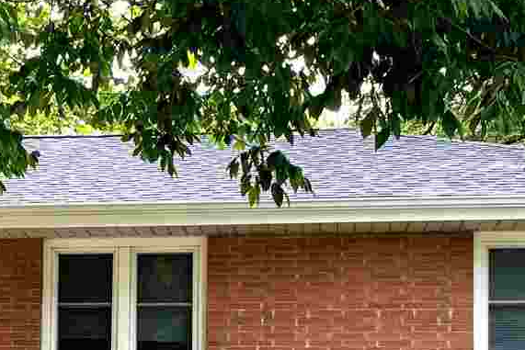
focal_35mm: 97
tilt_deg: +3.8
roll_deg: -1.5
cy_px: 370
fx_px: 1415
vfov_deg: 13.9
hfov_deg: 20.6
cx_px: 54
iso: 32
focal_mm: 4.25
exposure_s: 1/126
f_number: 1.8
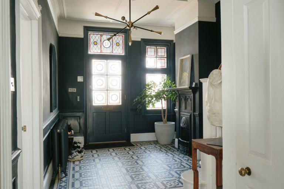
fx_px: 229
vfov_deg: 45.0
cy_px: 94
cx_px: 142
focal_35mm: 29
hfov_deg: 63.7
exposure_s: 2
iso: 160
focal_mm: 19.4
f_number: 11
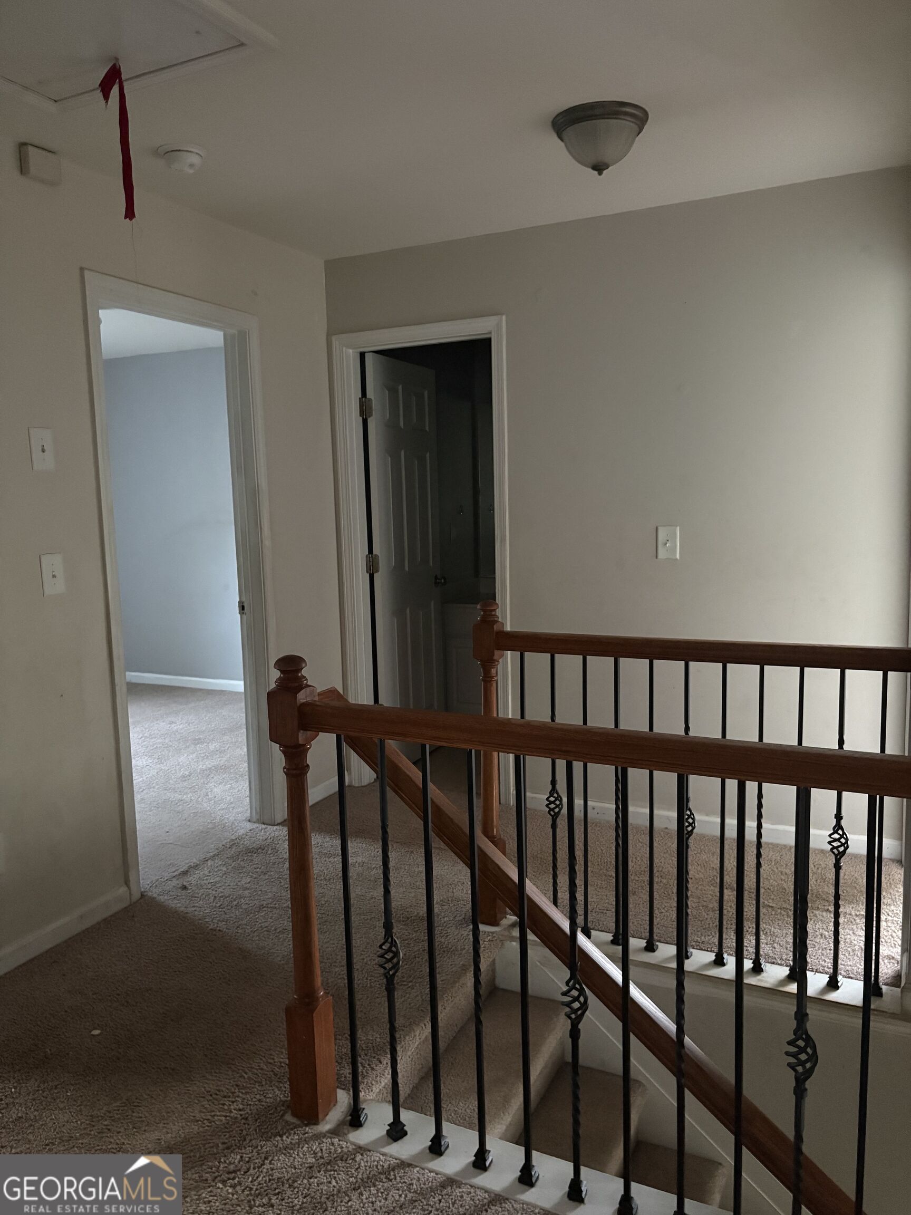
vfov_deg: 67.3
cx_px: 456
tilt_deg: -6.7
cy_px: 608
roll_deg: +1.9
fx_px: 912
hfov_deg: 53.1
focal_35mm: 26
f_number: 1.6
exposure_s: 1/30
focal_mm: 5.96
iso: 800
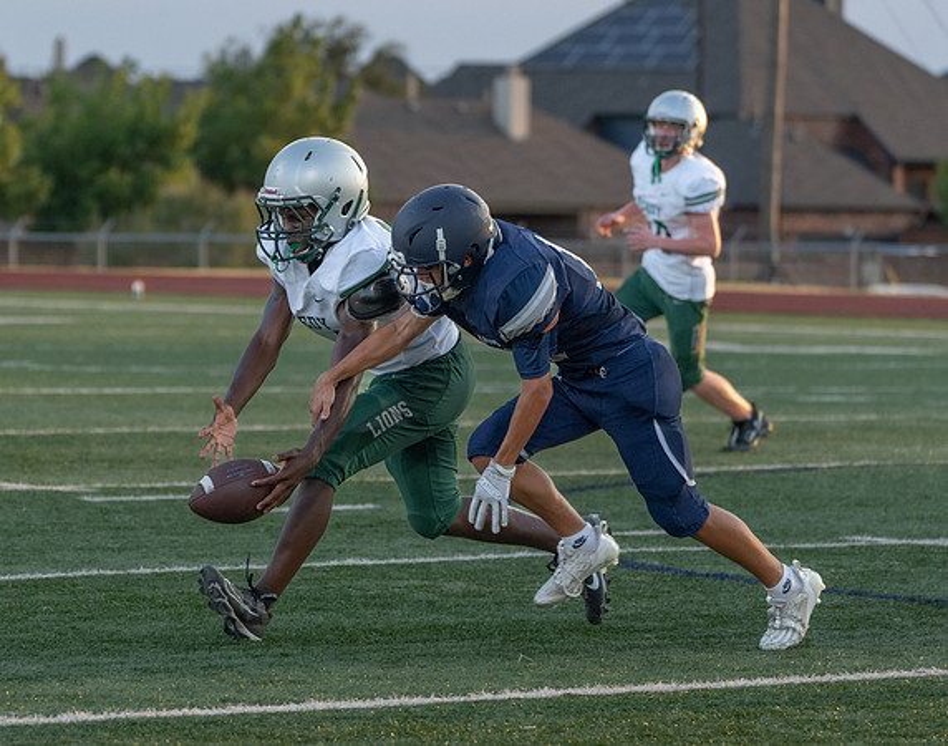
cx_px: 281
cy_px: 447
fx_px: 7592
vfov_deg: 5.6
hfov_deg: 7.1
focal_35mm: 272
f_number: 5.6
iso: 1250
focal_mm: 183
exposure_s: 1/1000
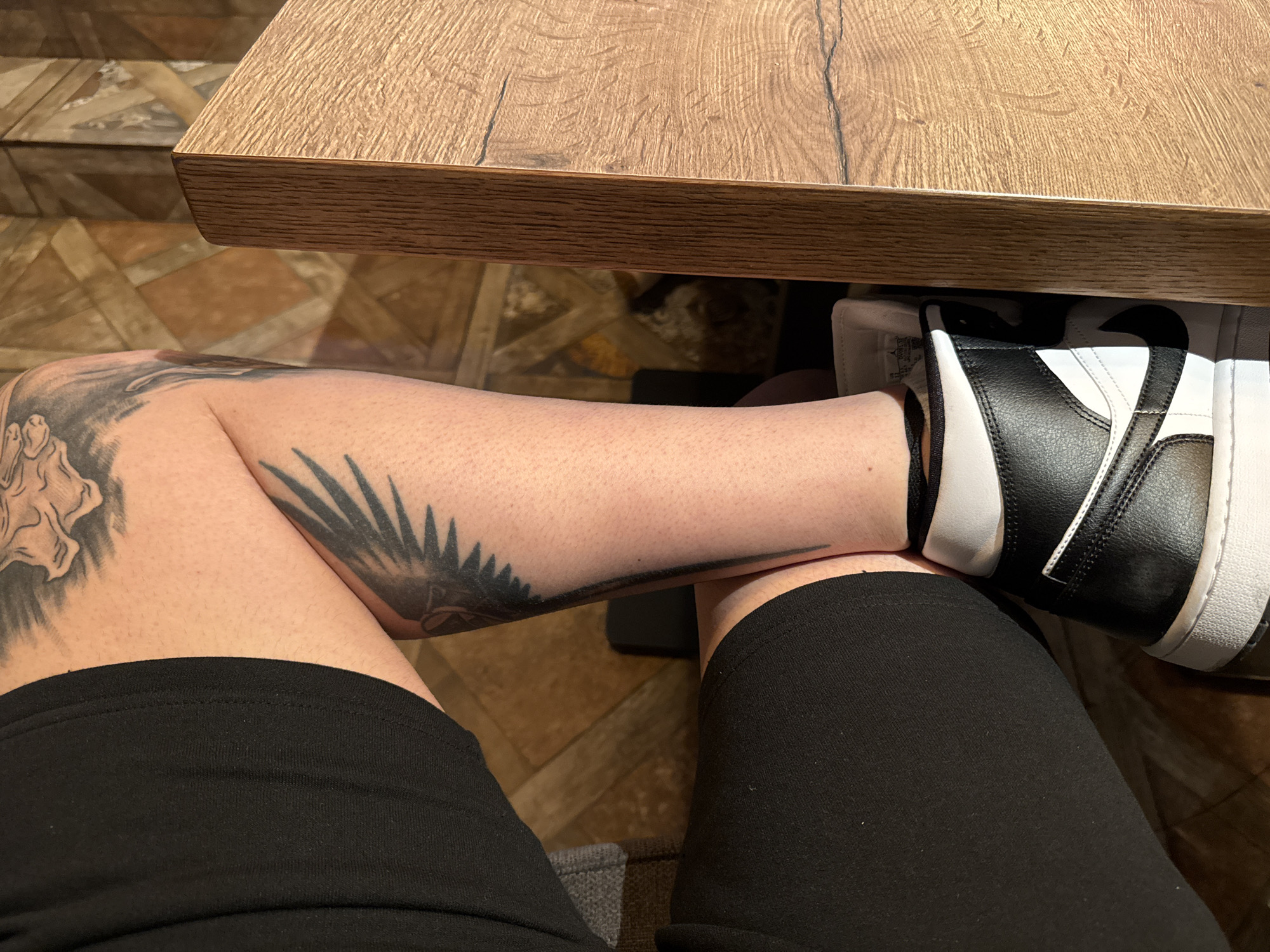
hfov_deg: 71.6
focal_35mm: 24
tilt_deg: -48.4
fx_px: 881
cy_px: 476
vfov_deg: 56.8
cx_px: 635
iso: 800
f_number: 1.78
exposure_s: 1/58
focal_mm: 6.76
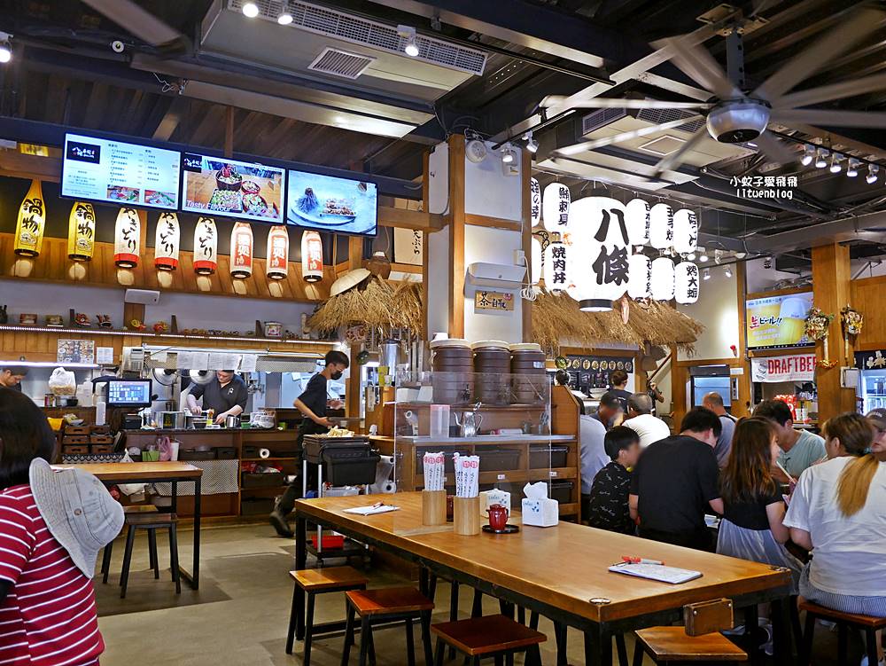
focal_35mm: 28
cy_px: 333
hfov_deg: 63.4
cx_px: 443
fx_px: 717
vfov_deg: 49.8
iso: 400
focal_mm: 14
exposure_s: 1/60
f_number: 2.5
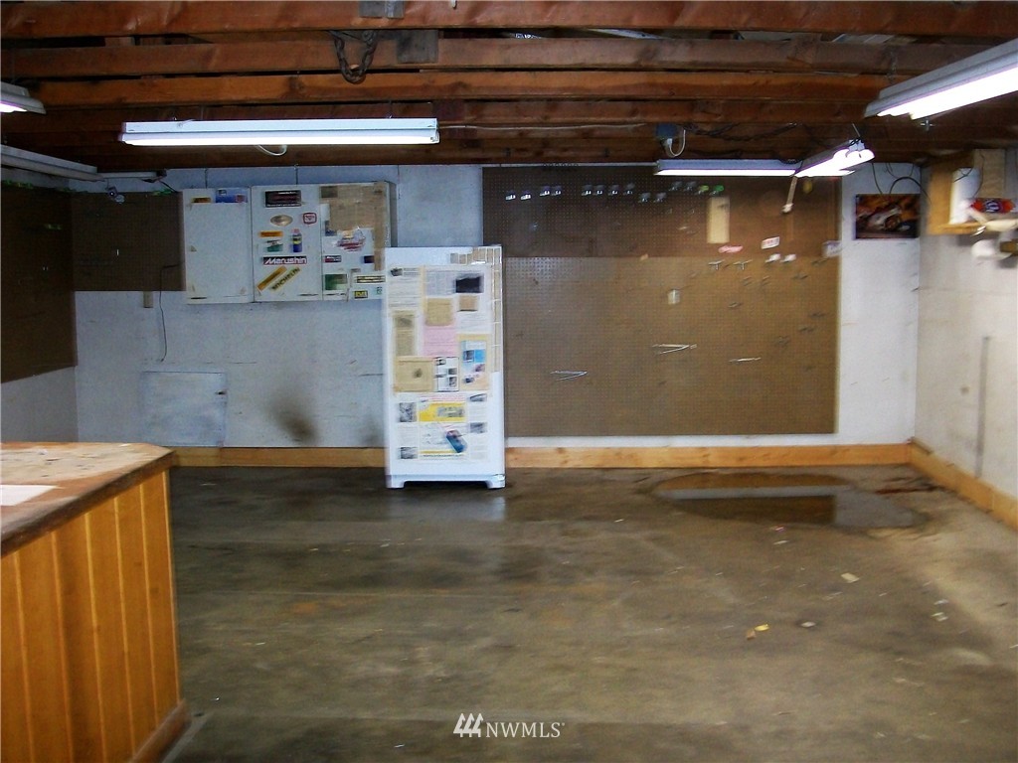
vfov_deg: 39.7
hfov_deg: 51.4
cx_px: 509
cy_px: 382
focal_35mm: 36
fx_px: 1059
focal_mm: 6
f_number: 2.7
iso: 160
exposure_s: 1/30
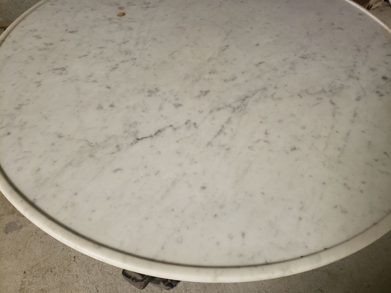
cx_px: 196
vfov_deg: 53.1
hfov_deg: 67.3
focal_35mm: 26
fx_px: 294
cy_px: 146
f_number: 1.5
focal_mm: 4.3
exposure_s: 1/17
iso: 250
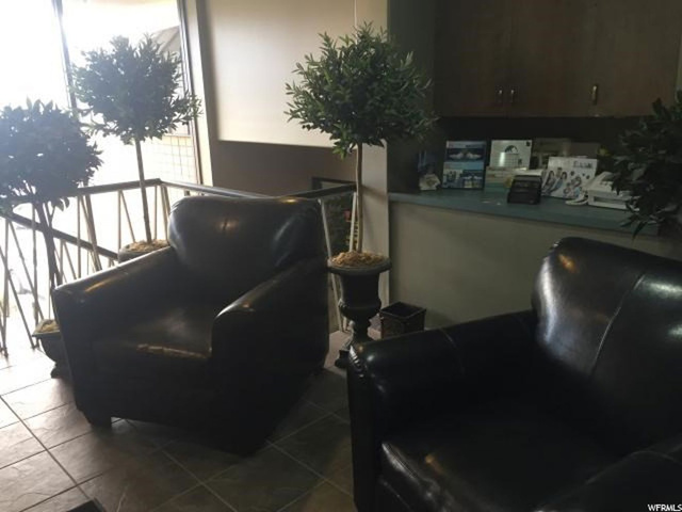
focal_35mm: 29
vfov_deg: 48.2
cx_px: 341
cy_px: 256
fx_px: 571
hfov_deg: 61.7
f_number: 2.2
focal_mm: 4.15
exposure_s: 1/30
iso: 100
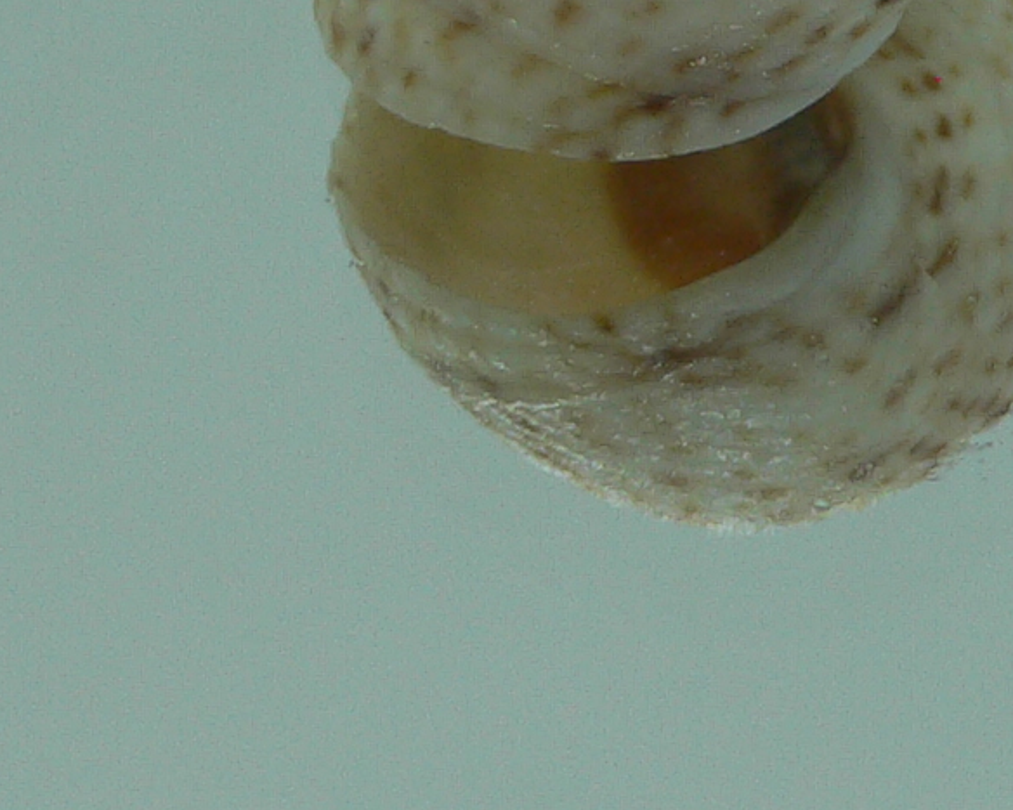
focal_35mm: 118
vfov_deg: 12.7
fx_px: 3537
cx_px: 742
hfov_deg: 16.2
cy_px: -179
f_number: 2.8
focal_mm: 4.6
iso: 80
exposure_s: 1/60
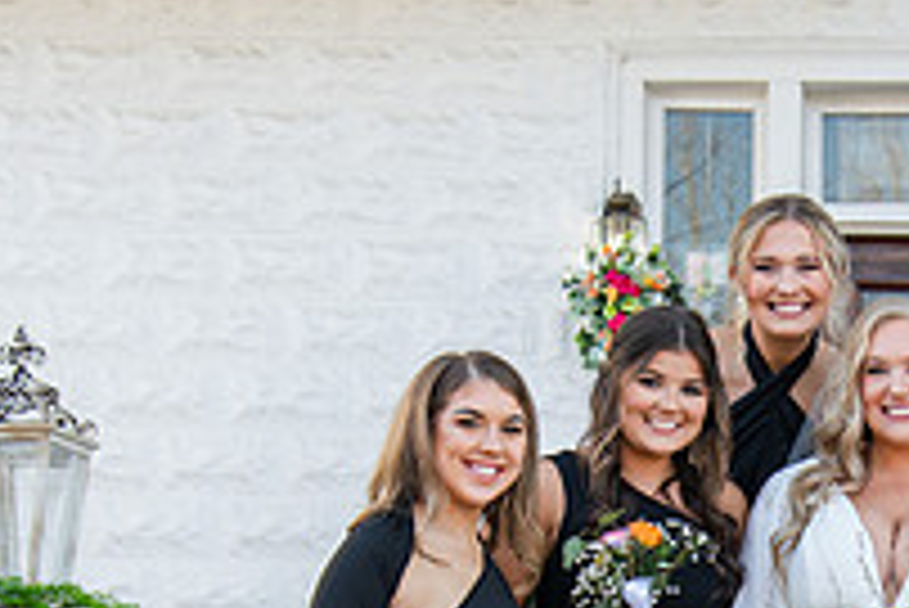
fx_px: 2754
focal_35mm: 109
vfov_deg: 12.3
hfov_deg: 18.2
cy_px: 715
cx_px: 917
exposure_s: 1/250
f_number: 3.5
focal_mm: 34
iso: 250
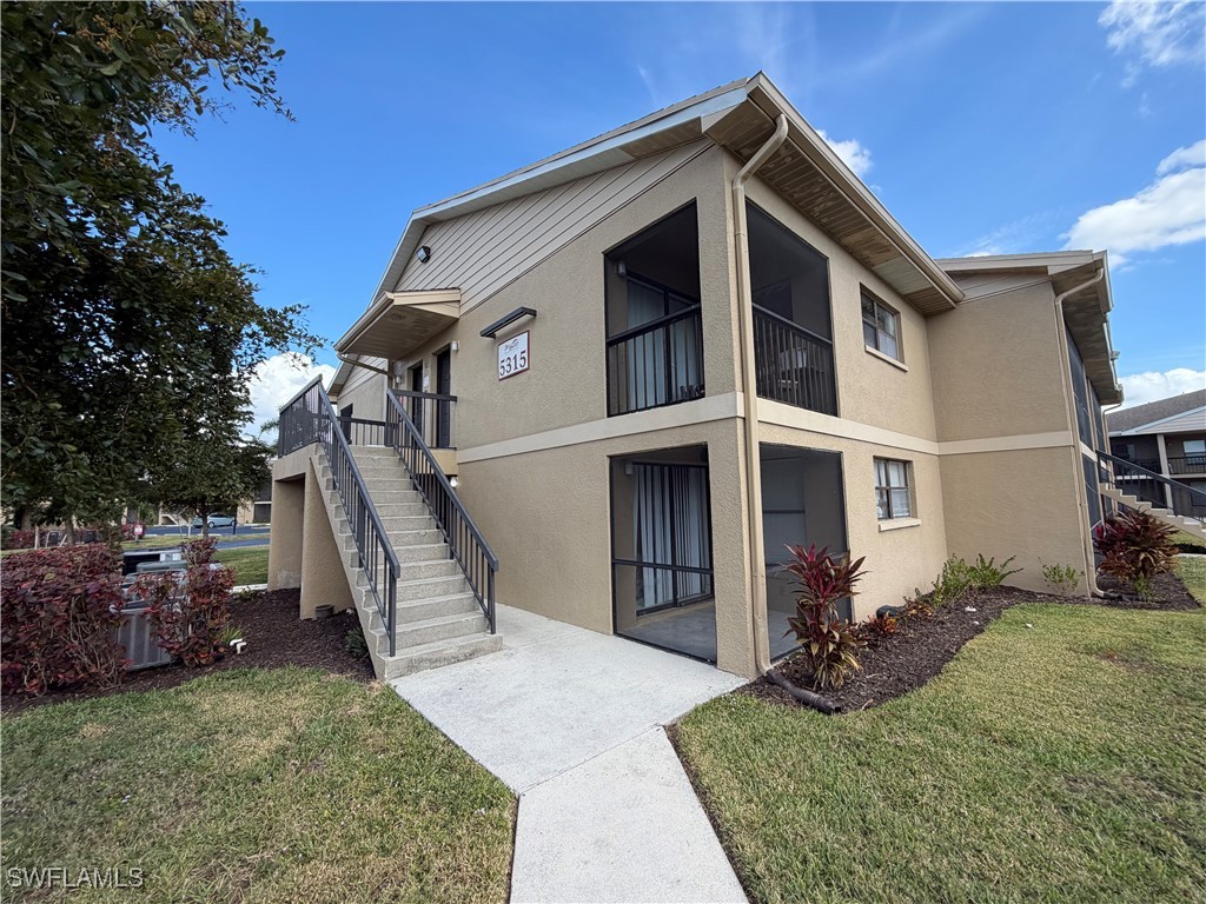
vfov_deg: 85.7
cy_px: 452
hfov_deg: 102.1
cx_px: 603
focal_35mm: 14
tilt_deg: +6.2
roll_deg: +2.4
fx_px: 488
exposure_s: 1/518
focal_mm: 2.22
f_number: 2.2
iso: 40
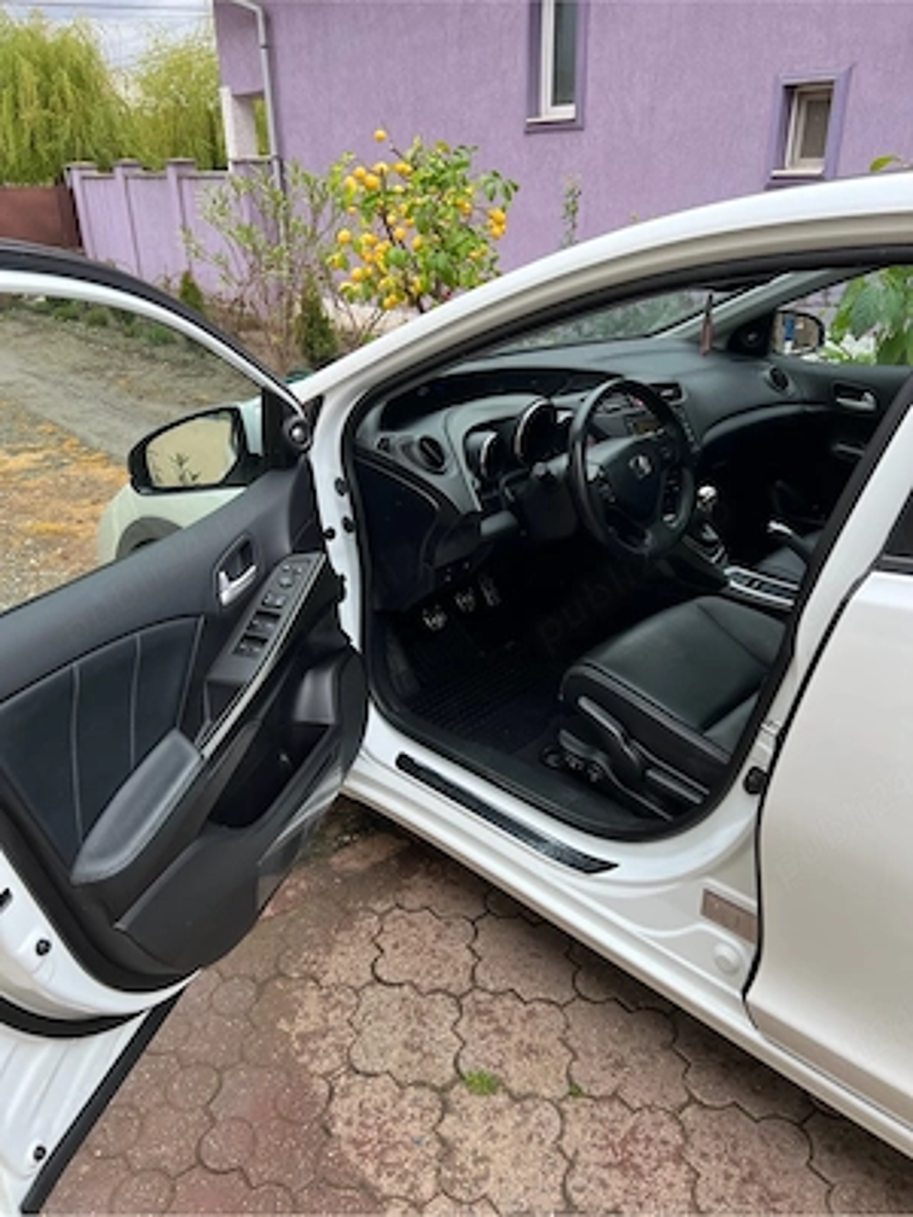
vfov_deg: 67.3
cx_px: 456
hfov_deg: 53.1
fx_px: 914
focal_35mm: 26
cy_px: 608
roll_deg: +0.6
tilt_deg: -24.7
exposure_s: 1/594
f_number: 1.5
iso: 50
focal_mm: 5.7
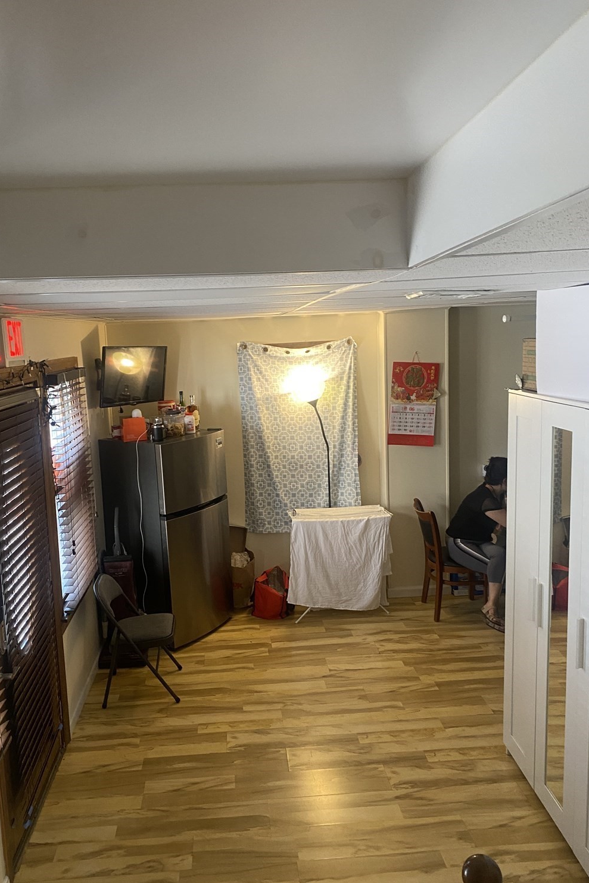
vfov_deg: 65.5
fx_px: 687
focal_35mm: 28
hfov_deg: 46.3
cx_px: 254
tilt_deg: -5.7
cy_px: 438
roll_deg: +3.0
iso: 200
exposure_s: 1/60
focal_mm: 4.25
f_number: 1.8
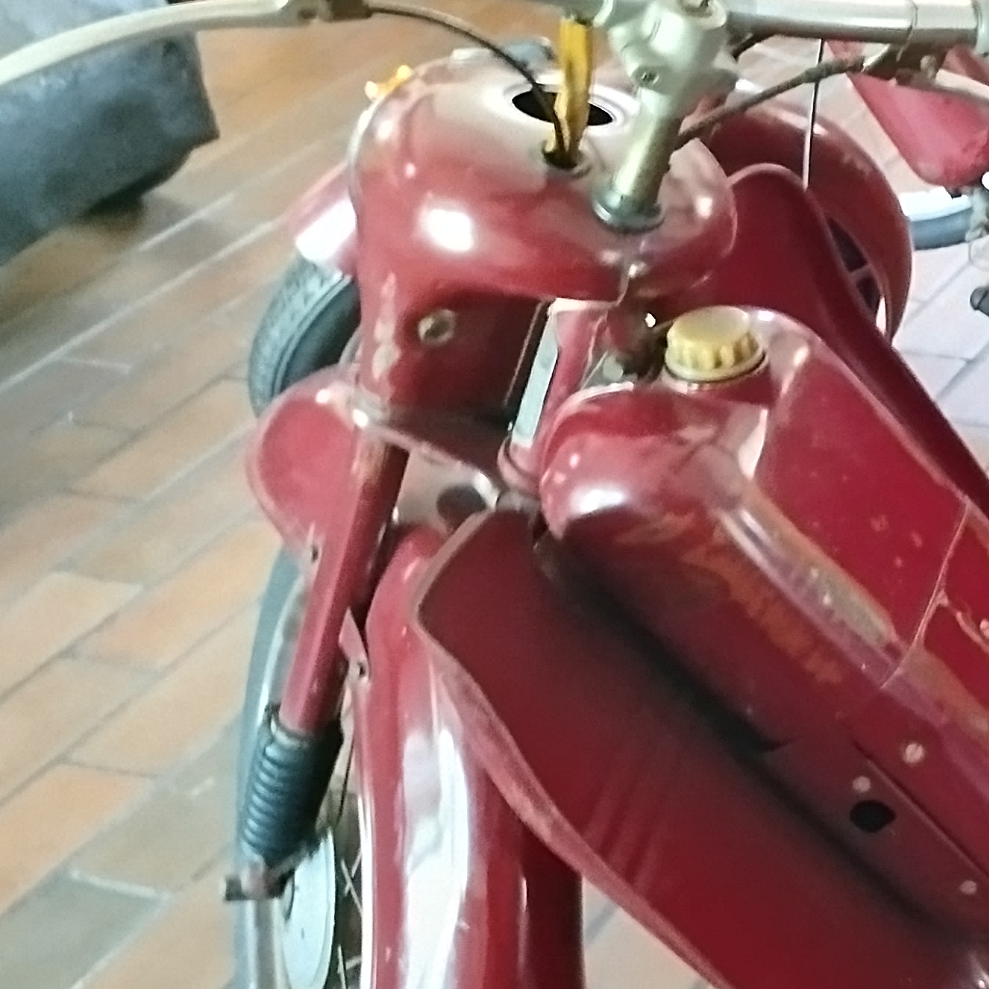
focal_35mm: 63
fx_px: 2036
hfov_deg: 23.0
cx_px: 1417
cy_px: 609
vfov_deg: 27.2
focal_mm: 5.31
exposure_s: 1/17
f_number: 1.7
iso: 800
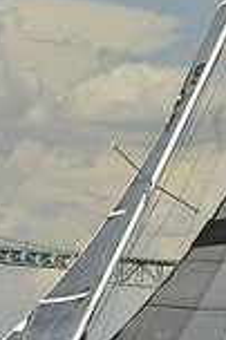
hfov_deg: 4.5
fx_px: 2888
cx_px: 93
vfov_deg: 6.7
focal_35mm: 306
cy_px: 244
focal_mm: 80
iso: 280
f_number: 9
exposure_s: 1/1600
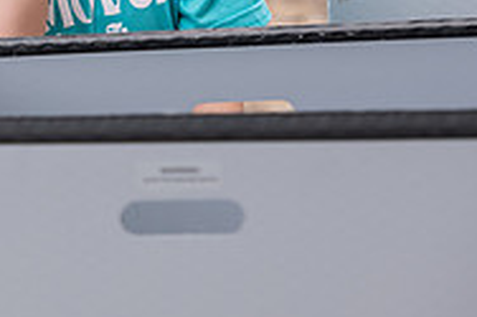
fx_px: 5931
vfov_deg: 3.1
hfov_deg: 4.6
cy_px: -27
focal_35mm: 448
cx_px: -96
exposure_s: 1/200
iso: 64
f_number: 4.5
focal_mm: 145
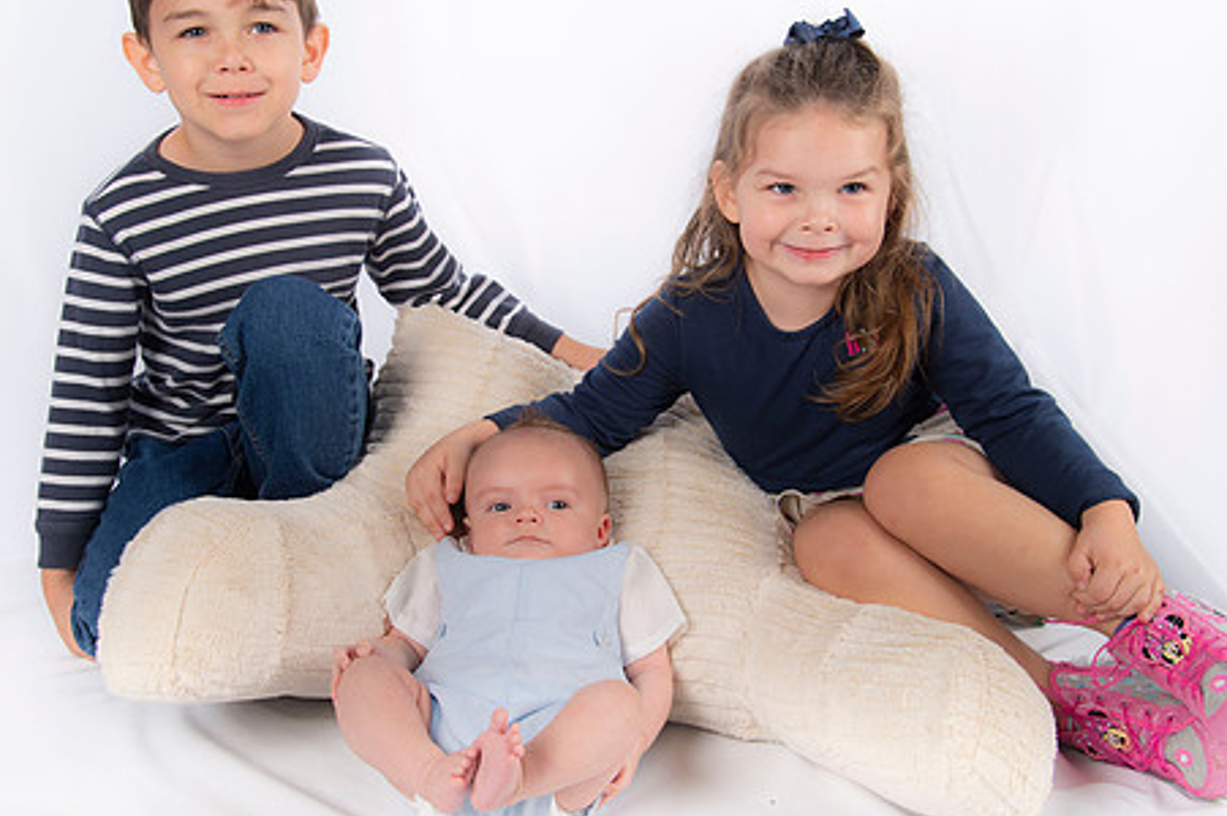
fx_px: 1533
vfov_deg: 29.8
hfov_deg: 43.6
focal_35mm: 45
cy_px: 416
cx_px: 585
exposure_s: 1/250
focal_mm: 35
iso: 100
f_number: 5.6
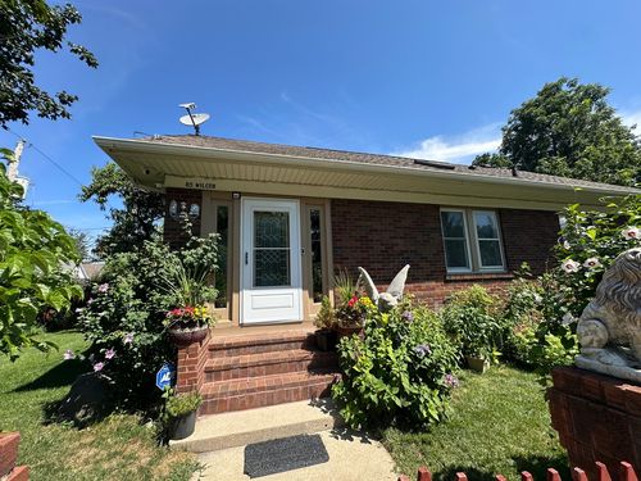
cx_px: 320
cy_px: 240
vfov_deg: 85.7
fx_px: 259
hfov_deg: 102.1
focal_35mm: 14
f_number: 2.2
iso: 40
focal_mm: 2.22
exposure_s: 1/807
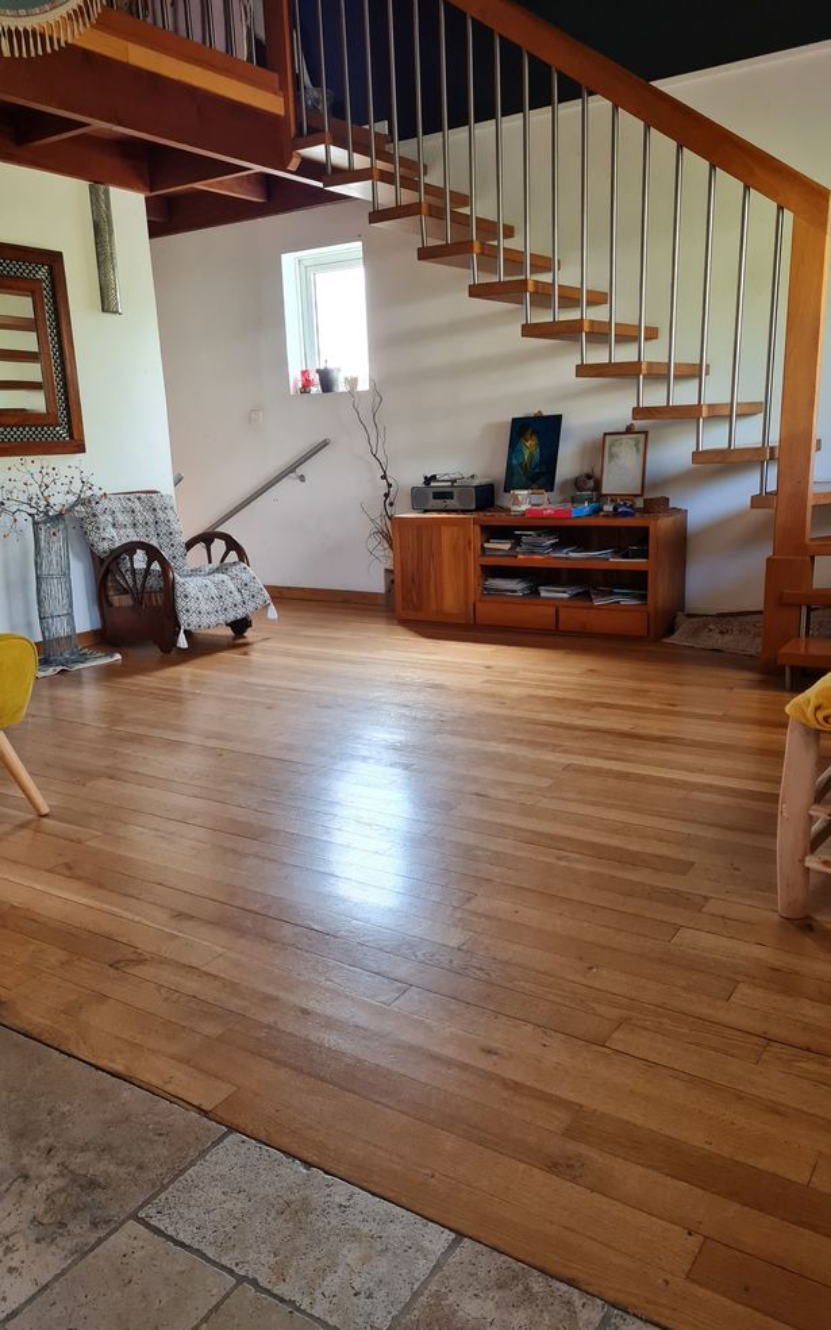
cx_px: 399
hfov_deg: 44.5
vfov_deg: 66.5
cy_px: 674
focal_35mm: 28
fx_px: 1015
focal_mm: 5.4
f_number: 1.8
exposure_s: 1/100
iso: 200
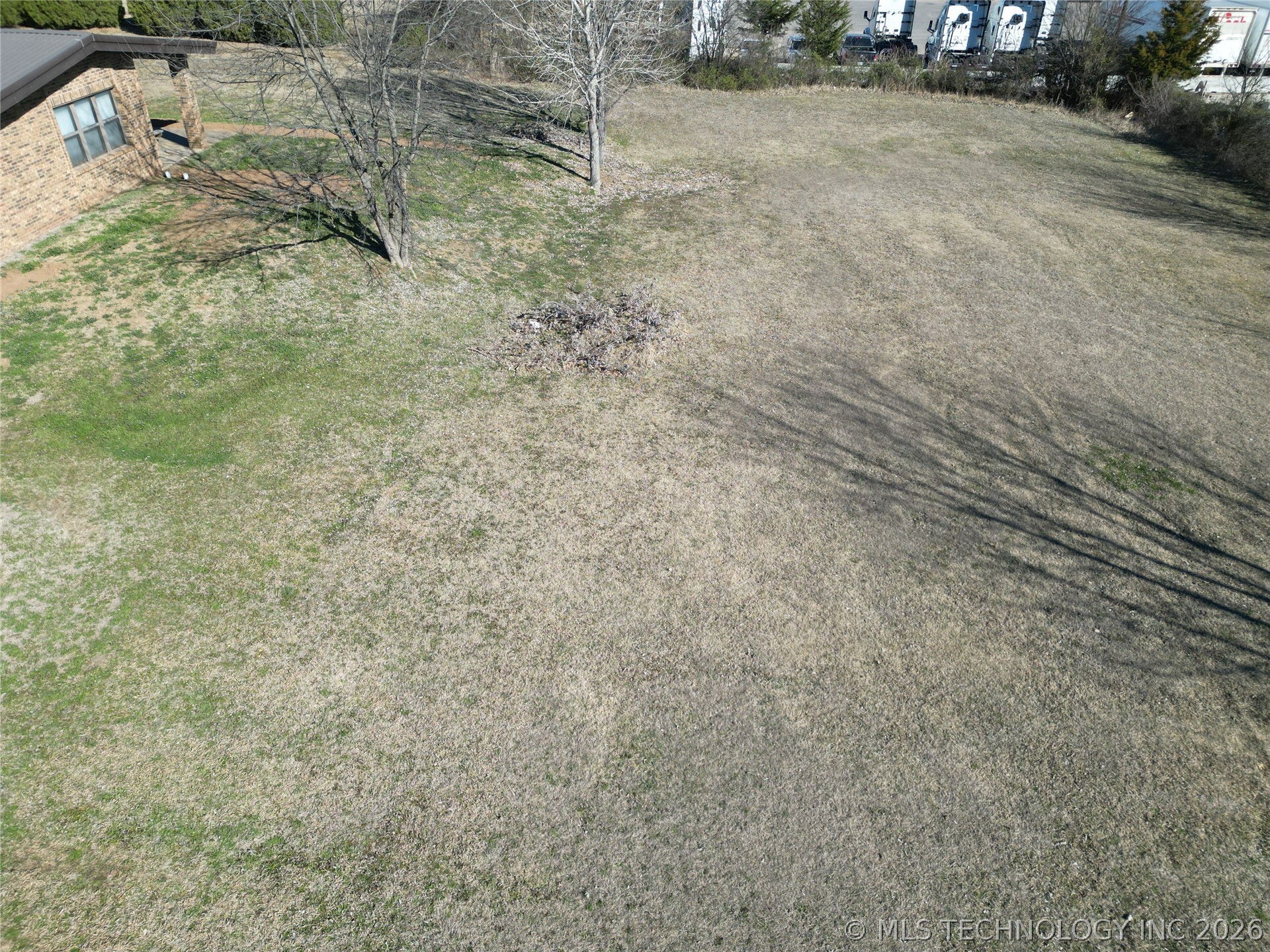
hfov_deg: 71.6
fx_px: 881
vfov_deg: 56.8
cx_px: 635
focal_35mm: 24
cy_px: 476
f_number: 1.7
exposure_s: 1/2000
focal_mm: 6.72
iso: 100
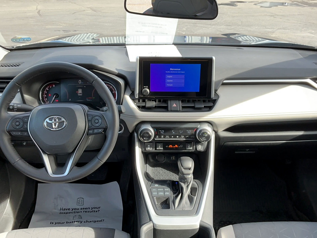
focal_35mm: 30
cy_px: 119
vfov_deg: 46.8
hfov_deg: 60.0
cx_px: 158
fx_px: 275
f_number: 1.8
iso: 25
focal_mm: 3
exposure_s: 1/120
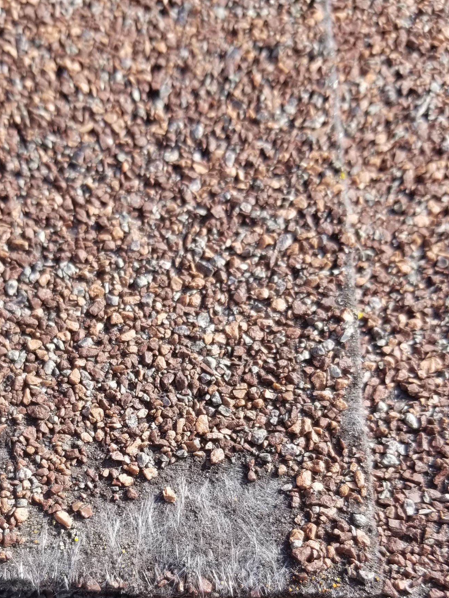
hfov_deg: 33.4
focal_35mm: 43
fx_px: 744
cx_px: 159
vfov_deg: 42.4
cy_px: 456
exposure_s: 1/744
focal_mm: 4.25
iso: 50
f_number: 1.7
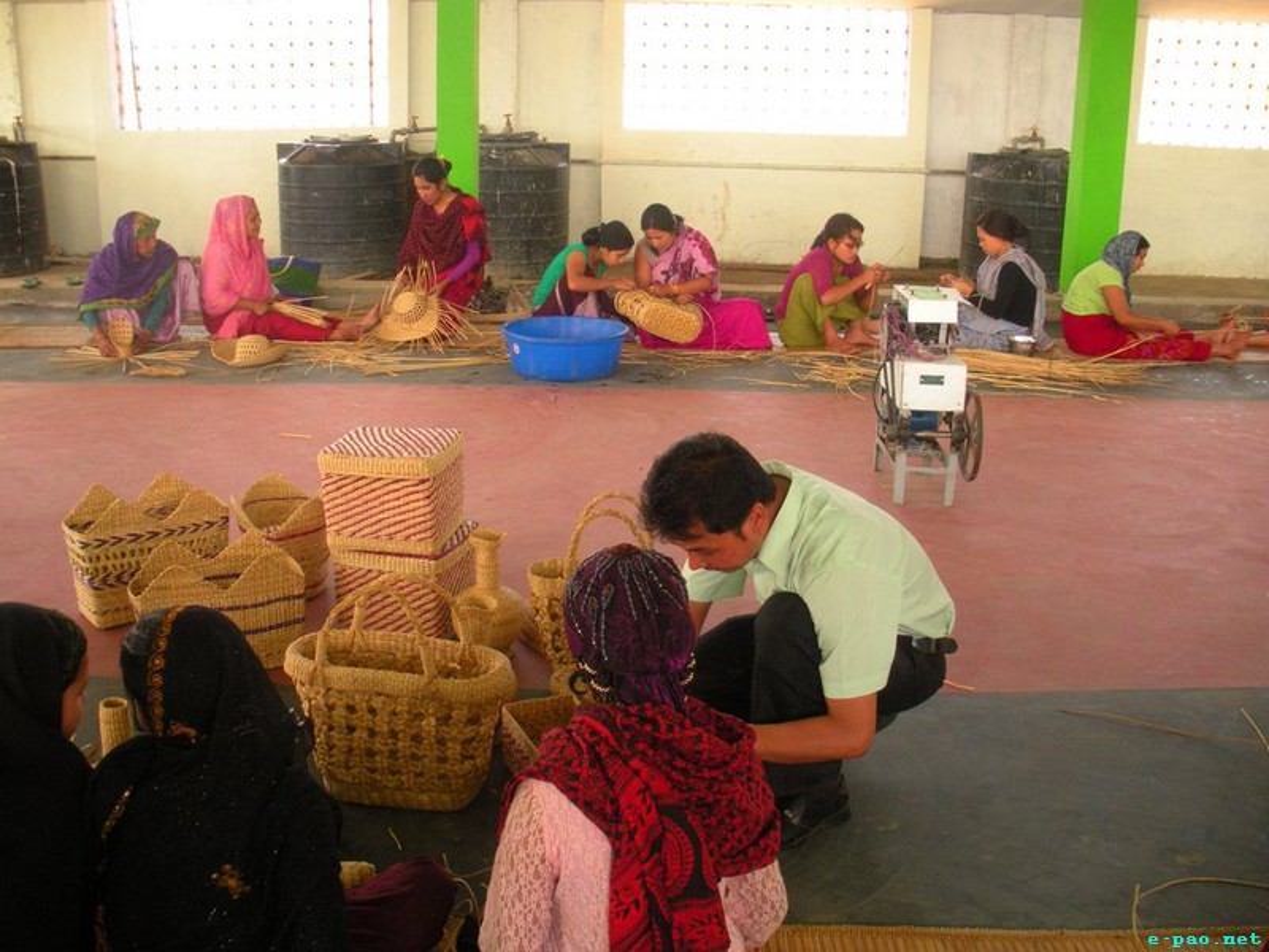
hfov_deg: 51.4
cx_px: 634
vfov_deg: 39.7
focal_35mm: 36
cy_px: 476
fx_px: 1320
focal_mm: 6.3
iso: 174
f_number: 3.5
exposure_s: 1/64.4
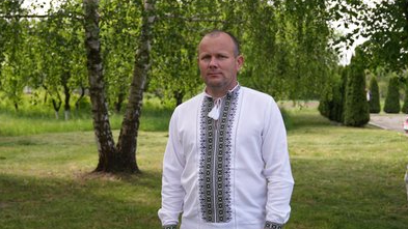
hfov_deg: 42.1
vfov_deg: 24.4
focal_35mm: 49
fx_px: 530
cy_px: 125
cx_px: 206
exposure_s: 1/400
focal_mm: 31
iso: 100
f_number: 3.5
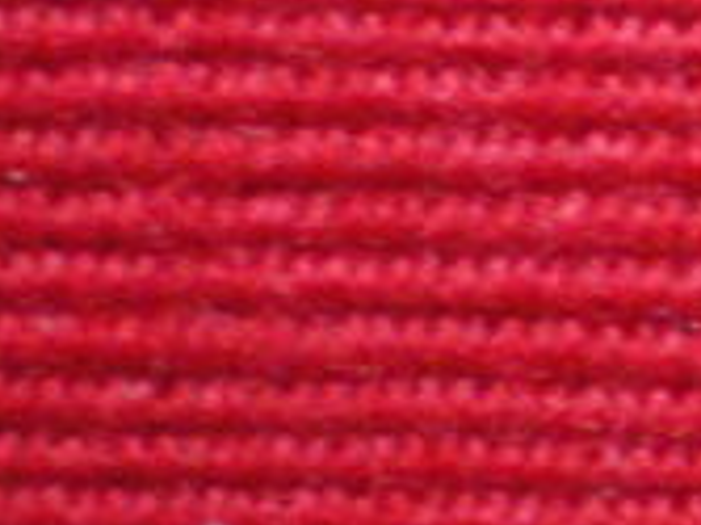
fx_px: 4614
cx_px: 1818
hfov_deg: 7.9
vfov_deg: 6.5
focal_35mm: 228
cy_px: 462
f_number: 3.1
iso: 400
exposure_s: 1/20
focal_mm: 6.3
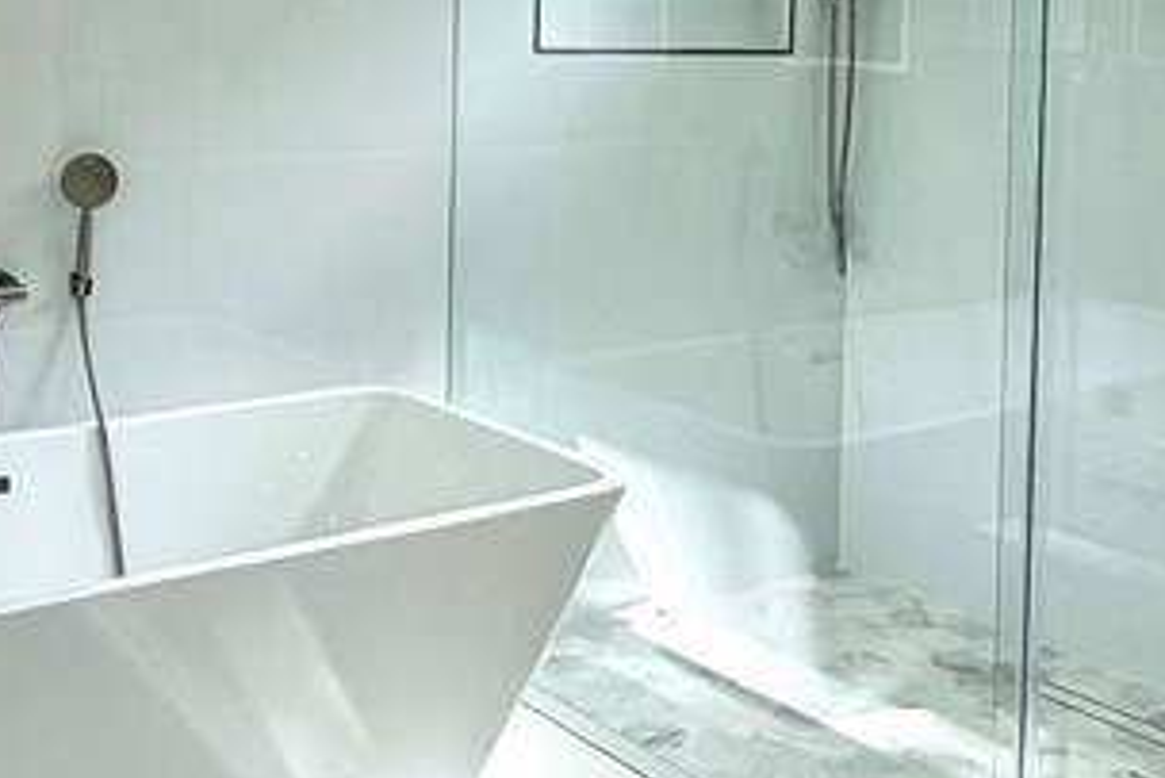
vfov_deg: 26.5
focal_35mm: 49
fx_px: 1586
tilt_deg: -1.7
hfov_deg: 40.2
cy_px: 54
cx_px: 468
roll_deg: -0.9
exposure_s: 1/148
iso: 40
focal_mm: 2.22
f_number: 2.2
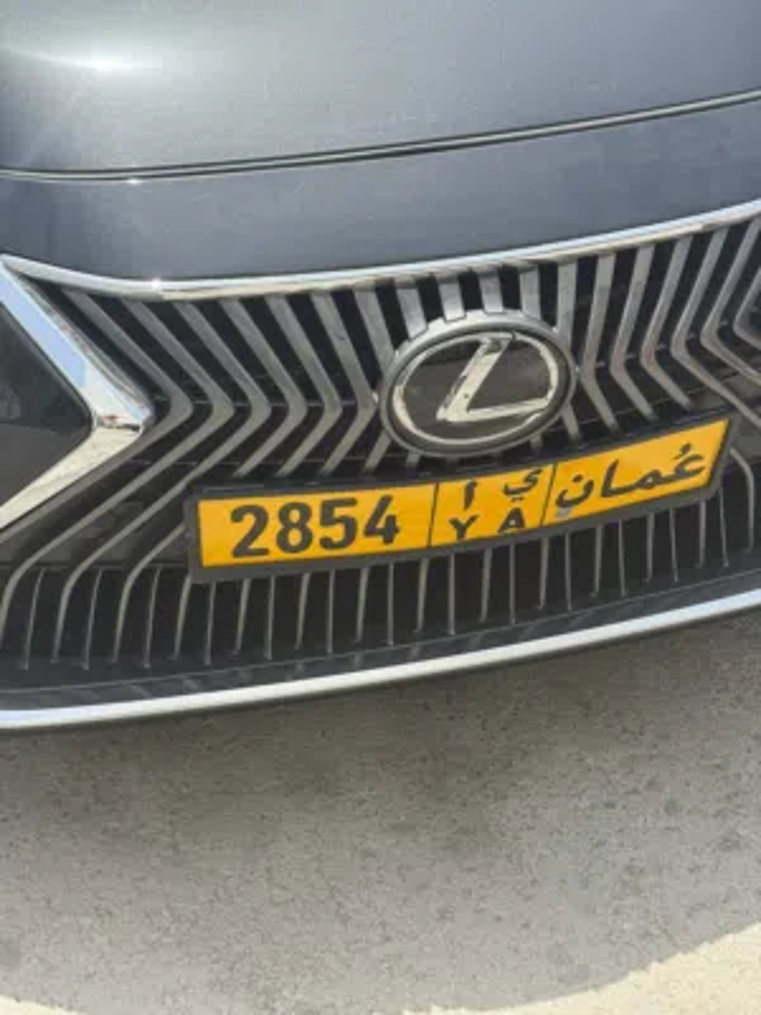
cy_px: 508
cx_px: 380
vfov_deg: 39.7
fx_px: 1407
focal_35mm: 48
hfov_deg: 30.3
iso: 100
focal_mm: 6.76
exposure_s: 1/2415
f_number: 1.78
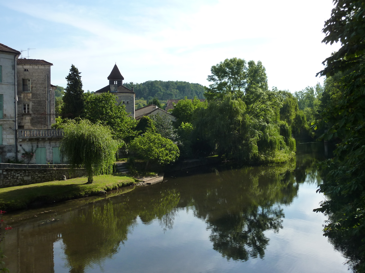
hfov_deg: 50.1
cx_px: 182
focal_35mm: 37
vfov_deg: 38.7
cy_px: 136
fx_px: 390
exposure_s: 1/500
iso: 125
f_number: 4.5
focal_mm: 6.1
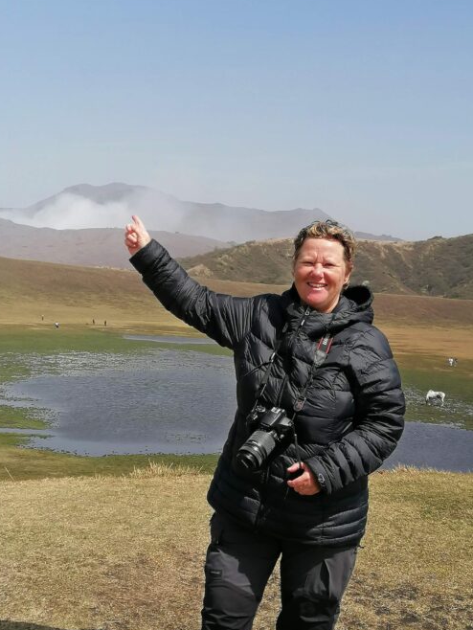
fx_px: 1020
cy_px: 323
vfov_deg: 34.3
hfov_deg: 26.1
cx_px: 206
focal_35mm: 56
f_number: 1.8
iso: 50
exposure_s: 1/1848
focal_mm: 4.75
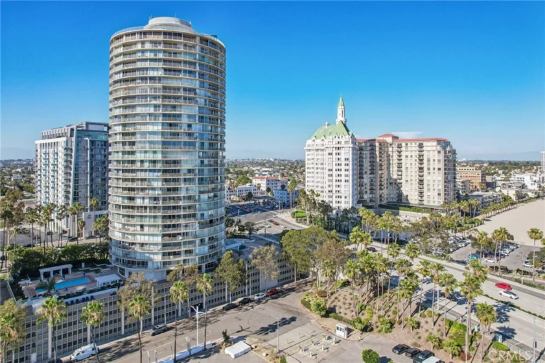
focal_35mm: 22
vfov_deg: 57.2
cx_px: 272
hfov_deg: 78.6
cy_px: 182
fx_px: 333
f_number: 2.8
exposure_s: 1/2500
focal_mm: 8.4
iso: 140
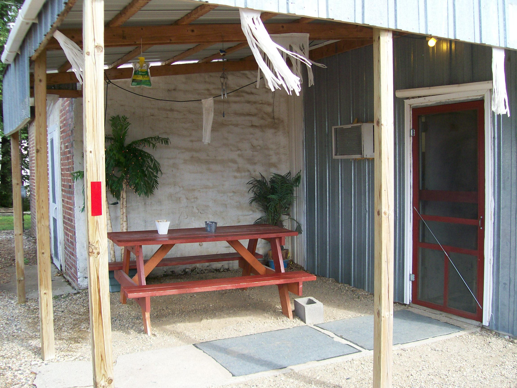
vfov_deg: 39.7
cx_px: 258
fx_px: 538
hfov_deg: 51.4
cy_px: 194
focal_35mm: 36
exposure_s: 1/365
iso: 80
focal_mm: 6
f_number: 2.7
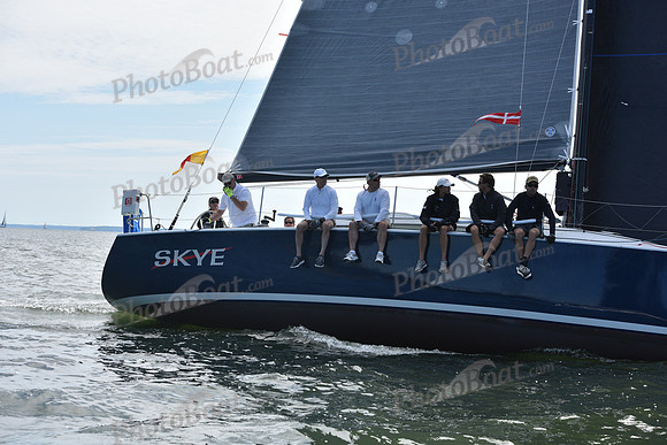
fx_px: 1297
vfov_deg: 19.5
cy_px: 222
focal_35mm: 70
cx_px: 334
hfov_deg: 28.8
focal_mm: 70
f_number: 7.1
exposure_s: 1/1000
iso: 320
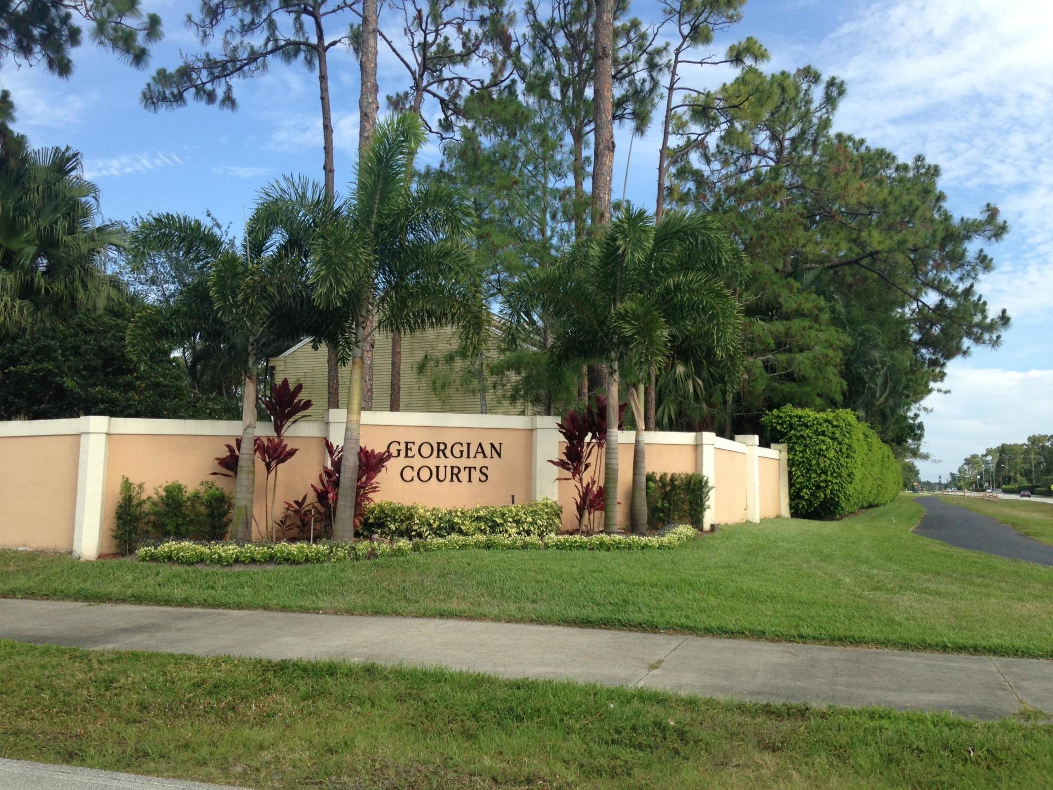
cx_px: 526
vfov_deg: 42.9
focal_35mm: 33
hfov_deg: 55.4
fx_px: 1004
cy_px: 395
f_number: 2.4
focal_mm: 4.12
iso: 50
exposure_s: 1/847
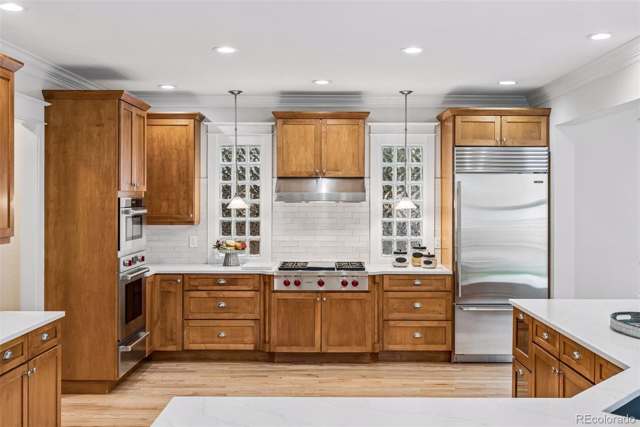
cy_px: 214
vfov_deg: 36.9
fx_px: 640
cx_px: 320
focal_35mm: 36
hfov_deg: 53.1
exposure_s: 1/13
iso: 400
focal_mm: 36
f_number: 9
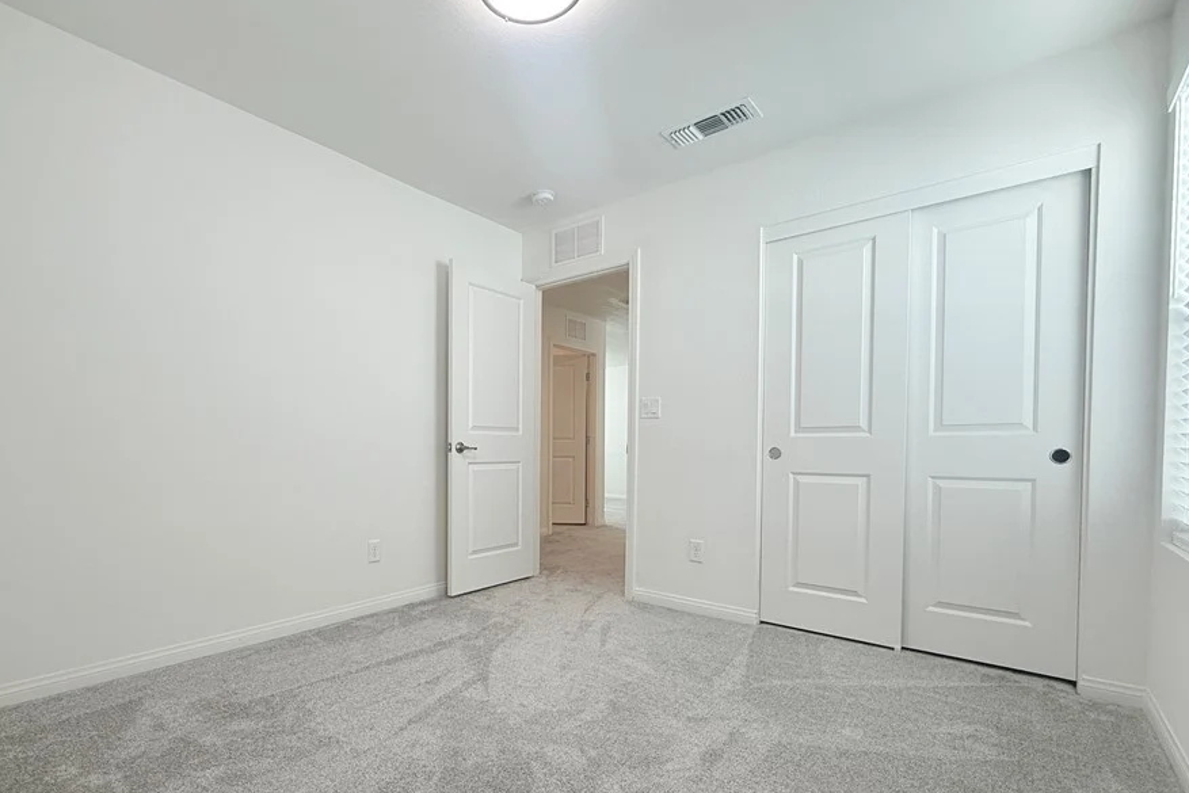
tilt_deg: -0.8
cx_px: 510
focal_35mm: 17
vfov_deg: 70.0
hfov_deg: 92.7
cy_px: 461
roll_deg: -0.1
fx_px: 562
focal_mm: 2.22
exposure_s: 1/120
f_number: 2.2
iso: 125
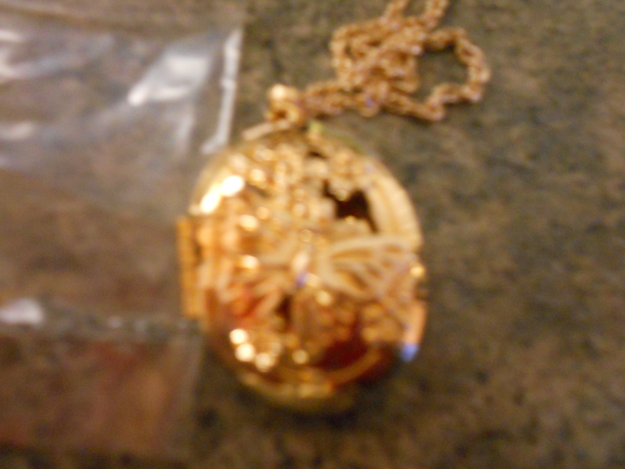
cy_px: 234
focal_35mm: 32
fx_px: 578
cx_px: 312
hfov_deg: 56.8
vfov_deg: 44.2
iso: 800
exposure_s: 1/6
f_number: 3.5
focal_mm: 5.8
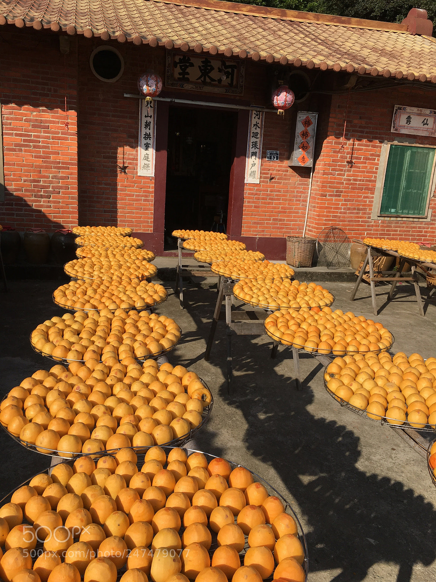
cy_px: 291
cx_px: 218
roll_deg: -3.9
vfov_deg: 61.7
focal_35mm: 29
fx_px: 487
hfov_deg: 48.2
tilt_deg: -14.8
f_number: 2.2
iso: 25
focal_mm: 4.15
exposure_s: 1/2024
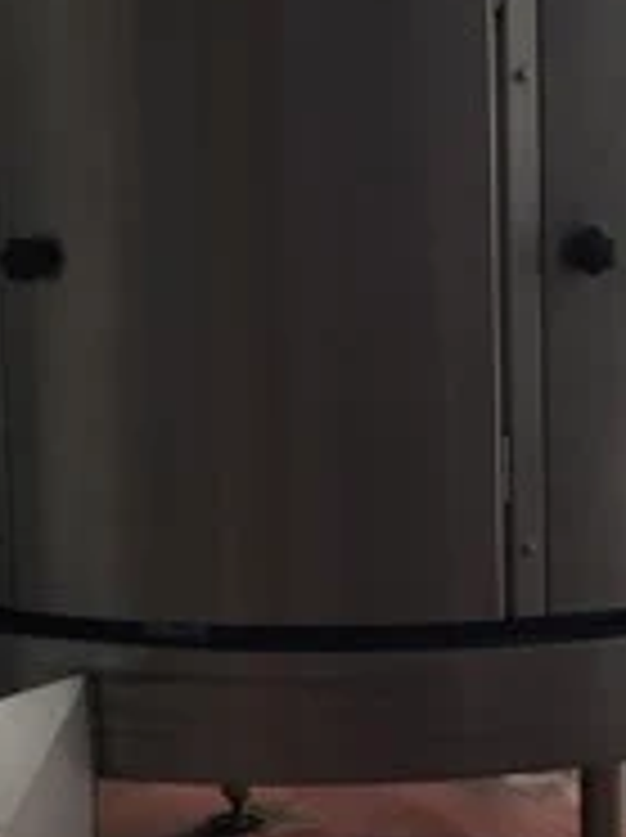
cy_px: 328
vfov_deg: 26.0
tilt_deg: -7.1
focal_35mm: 75
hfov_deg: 19.6
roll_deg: +2.5
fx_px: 1813
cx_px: 374
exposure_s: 1/100
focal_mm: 4.15
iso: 50
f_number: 2.2
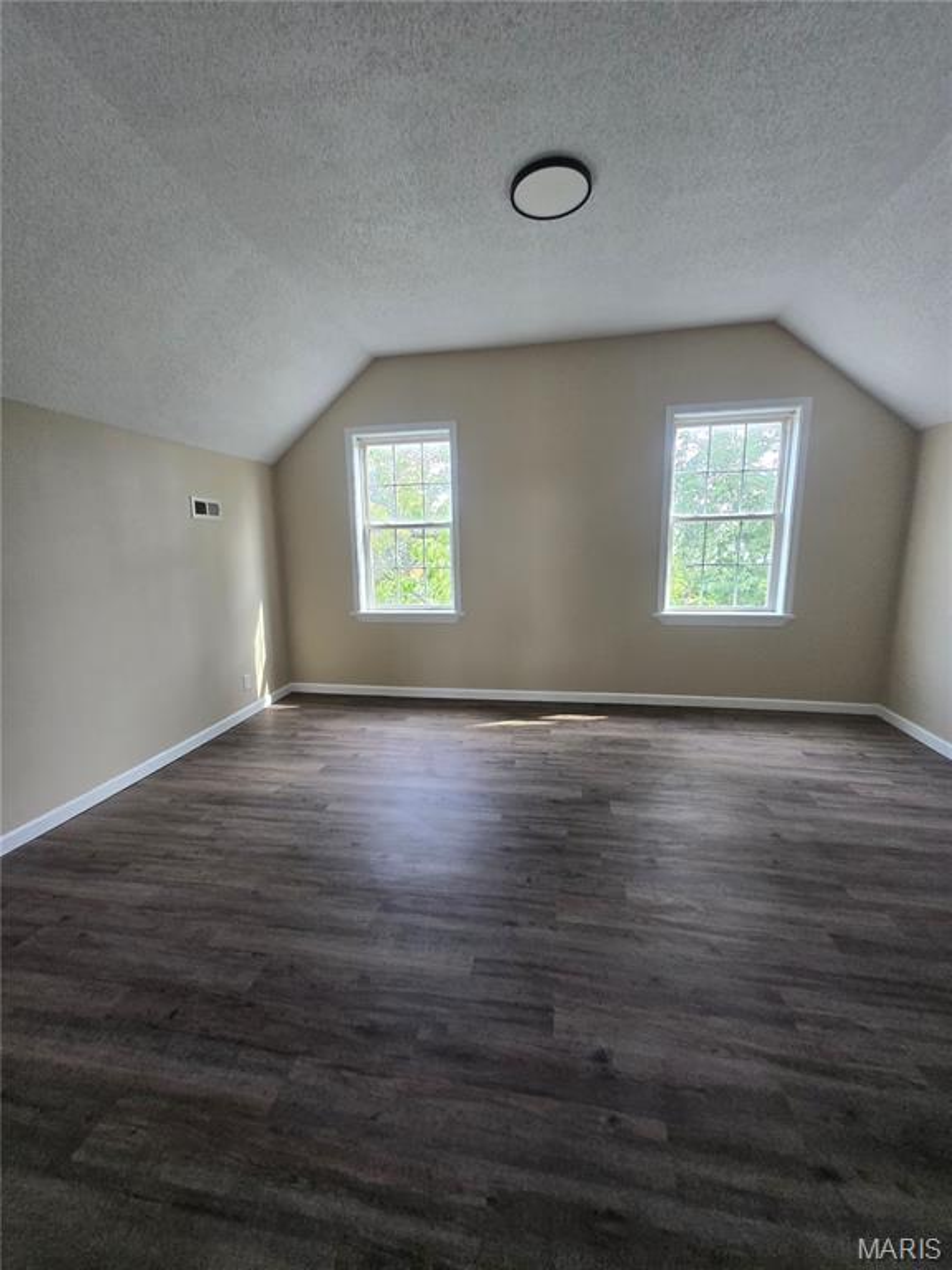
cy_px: 635
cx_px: 476
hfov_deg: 89.9
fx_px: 477
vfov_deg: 106.2
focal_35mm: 13
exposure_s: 1/60
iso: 100
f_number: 2.2
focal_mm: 1.7
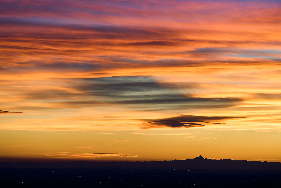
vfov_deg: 9.4
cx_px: 140
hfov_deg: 14.1
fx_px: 1140
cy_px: 94
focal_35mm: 146
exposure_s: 1/40
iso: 100
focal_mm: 146
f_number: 5.6
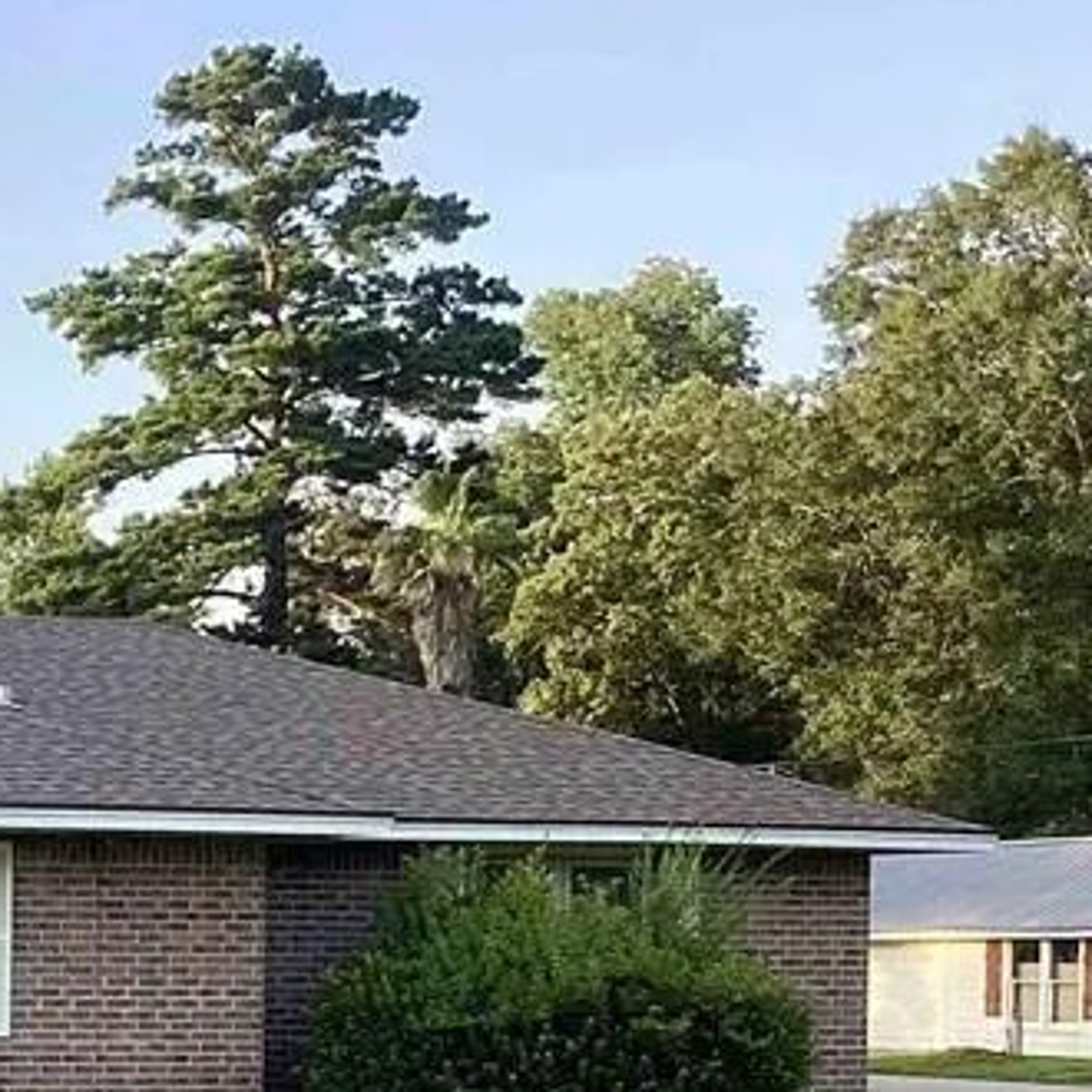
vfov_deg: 20.0
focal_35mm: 85
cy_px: 976
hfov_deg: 18.3
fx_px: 3034
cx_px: -496
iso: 25
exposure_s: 1/217
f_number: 2.4
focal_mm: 3.3
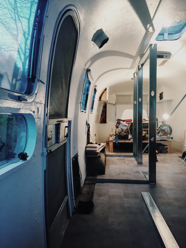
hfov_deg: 48.2
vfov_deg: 61.7
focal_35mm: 29
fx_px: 208
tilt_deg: -2.3
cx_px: 93
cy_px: 124
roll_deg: +1.1
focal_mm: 4.15
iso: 125
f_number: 2.2
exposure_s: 1/30
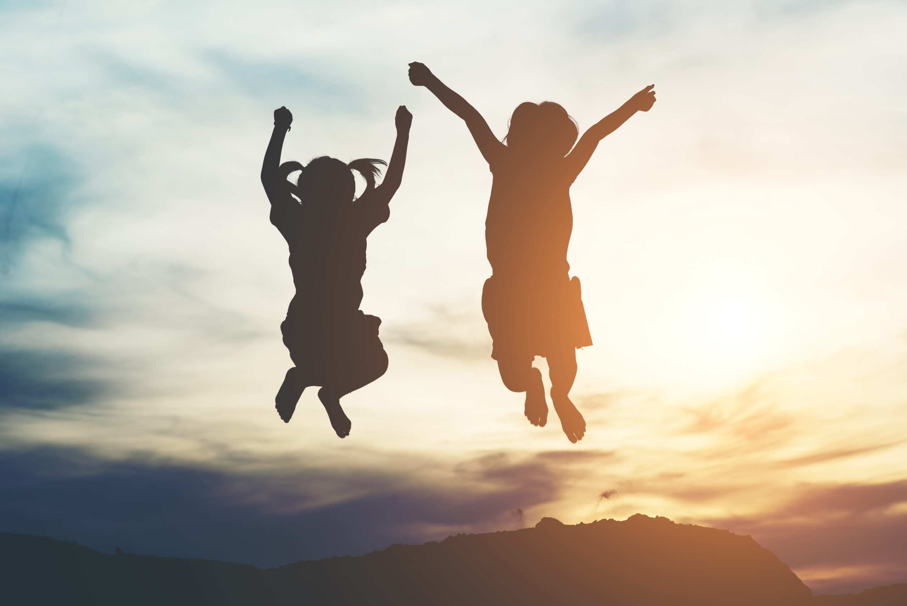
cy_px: 303
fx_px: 2142
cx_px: 454
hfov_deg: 23.9
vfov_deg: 16.1
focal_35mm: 85
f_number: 5.6
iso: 100
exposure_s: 1/500
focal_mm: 85
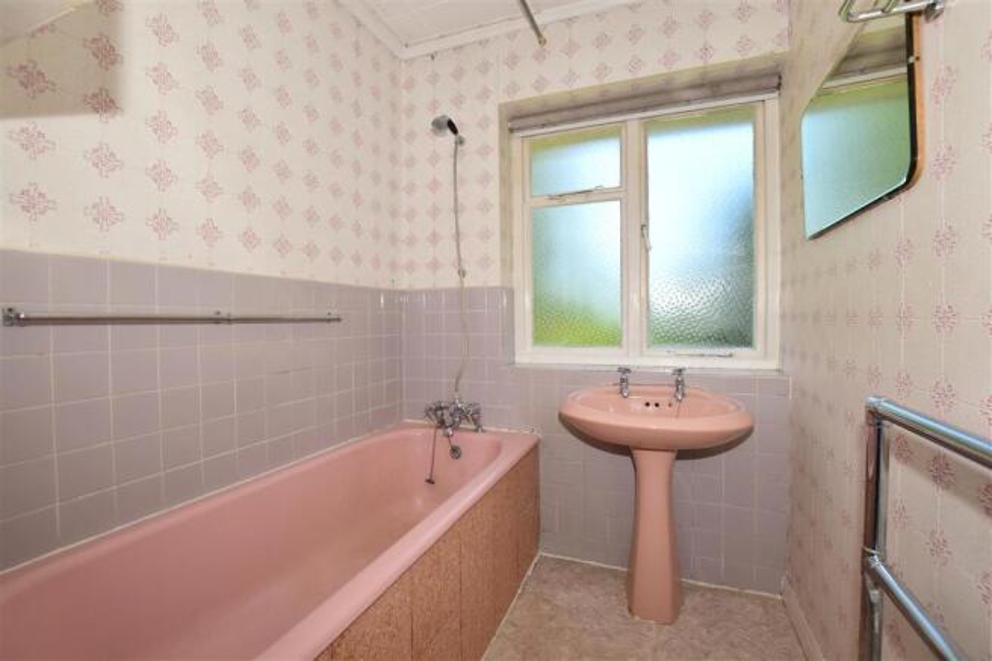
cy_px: 330
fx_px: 413
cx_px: 496
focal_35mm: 15
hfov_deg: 100.4
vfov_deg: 77.3
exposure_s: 1/200
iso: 400
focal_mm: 10
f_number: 7.1
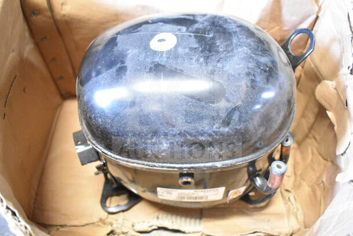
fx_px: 324
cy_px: 118
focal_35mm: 33
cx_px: 176
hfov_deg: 57.2
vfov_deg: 40.0
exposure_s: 1/30
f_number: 3.8
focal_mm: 22
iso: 6400
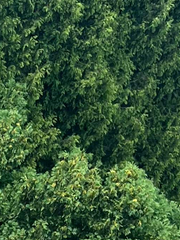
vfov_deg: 11.5
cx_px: -271
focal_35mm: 154
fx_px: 1067
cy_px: 489
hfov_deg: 8.7
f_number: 1.6
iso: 50
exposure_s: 1/928
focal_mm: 5.1
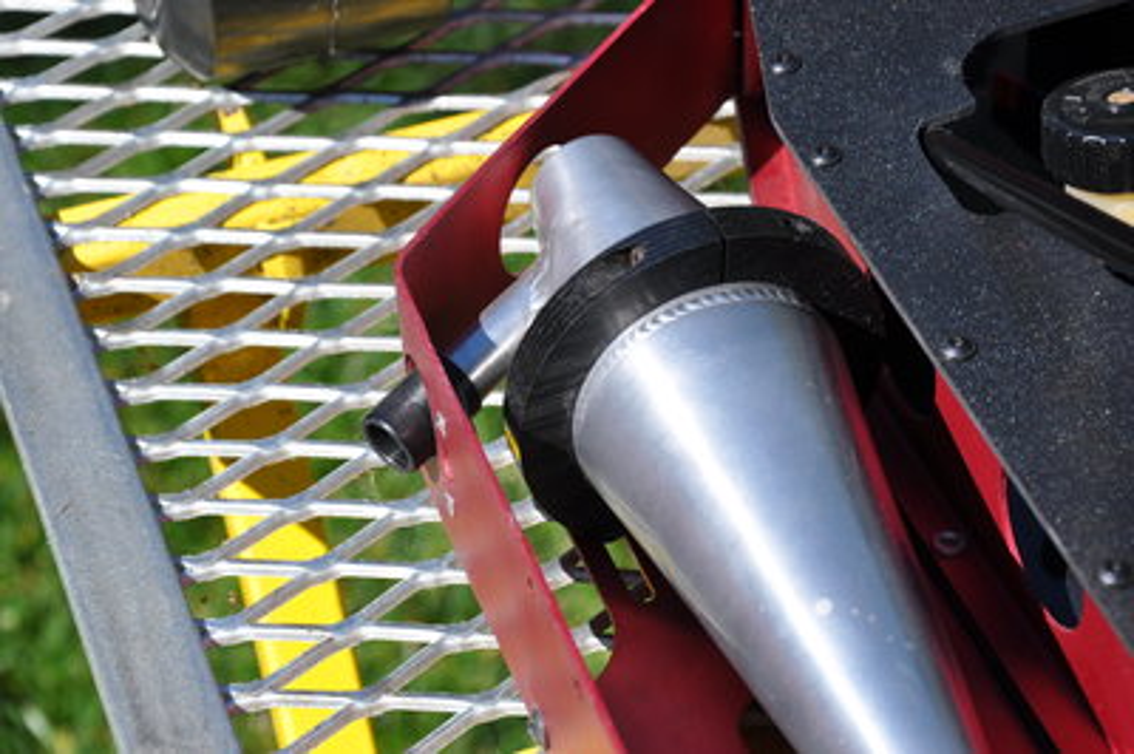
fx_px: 3541
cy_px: 377
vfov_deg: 12.2
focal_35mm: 112
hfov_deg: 18.2
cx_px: 567
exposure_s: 1/400
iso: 200
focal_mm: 75
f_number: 9
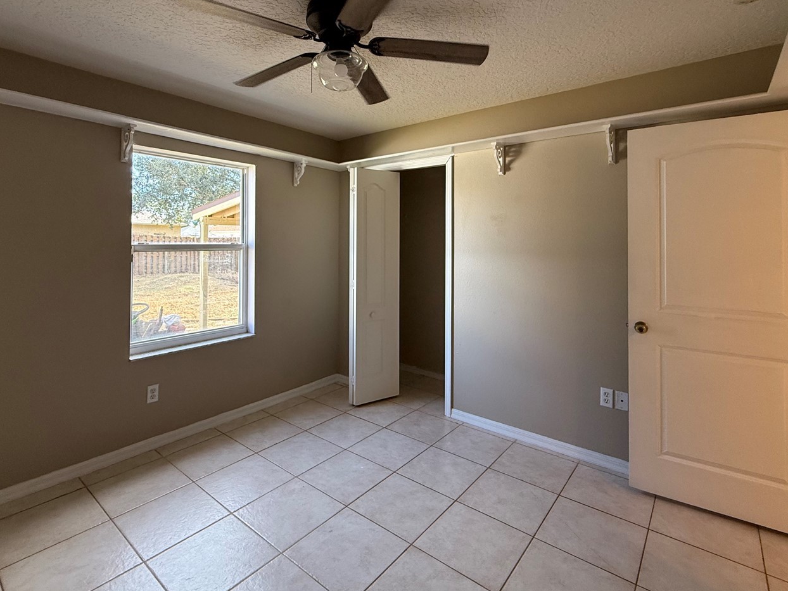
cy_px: 234
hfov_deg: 87.7
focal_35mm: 18
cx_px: 384
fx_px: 410
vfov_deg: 70.8
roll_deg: -0.3
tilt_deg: +0.4
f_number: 2.2
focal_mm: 2.22
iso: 160
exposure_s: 1/120
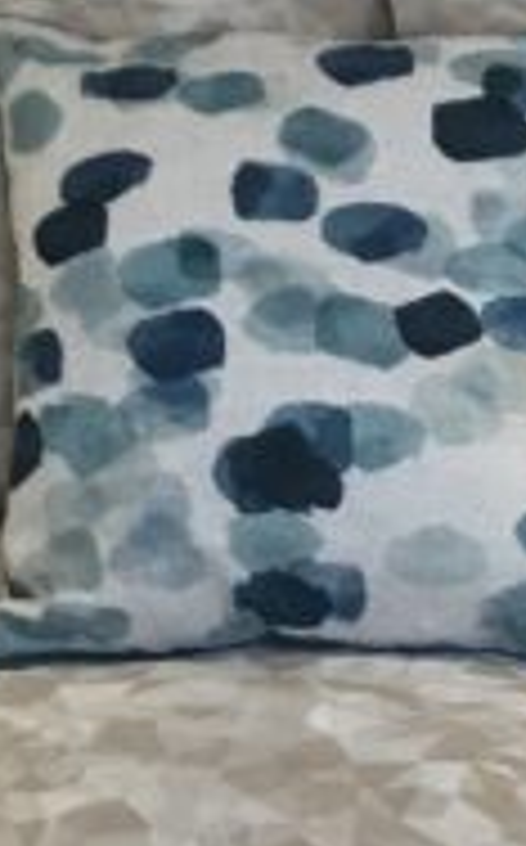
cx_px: 373
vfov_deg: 12.9
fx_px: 3727
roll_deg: +1.4
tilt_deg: -20.3
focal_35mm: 162
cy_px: 356
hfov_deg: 8.1
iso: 32
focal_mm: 3.99
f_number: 1.8
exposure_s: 1/33
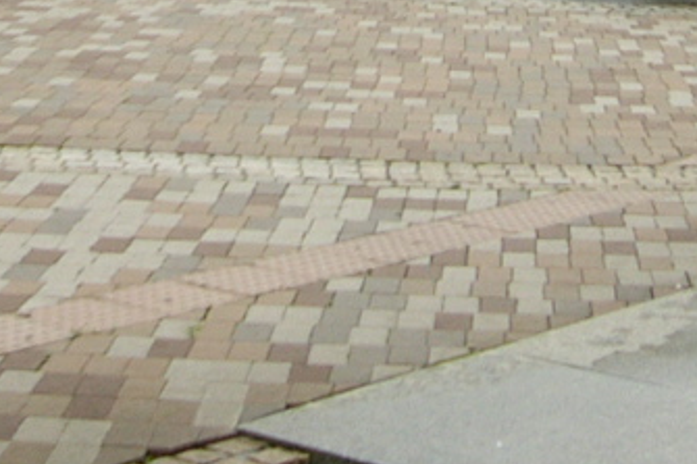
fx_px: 2690
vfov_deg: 9.3
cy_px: -399
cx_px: 451
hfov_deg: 14.7
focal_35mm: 139
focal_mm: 5.8
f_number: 2.8
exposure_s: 1/200
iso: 50
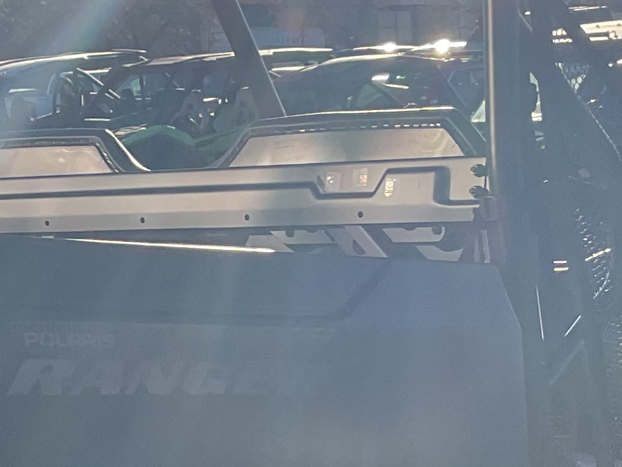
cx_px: 375
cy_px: 499
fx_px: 2282
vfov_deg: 11.5
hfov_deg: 15.5
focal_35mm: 127
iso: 16
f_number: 1.8
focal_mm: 3
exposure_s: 1/1984
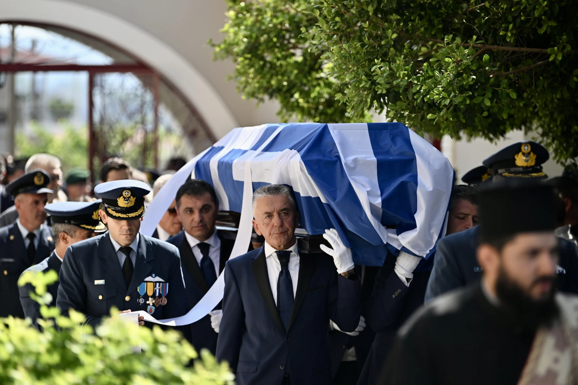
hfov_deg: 11.7
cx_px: 289
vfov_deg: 7.8
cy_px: 192
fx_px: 2810
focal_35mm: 175
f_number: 2.8
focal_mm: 175
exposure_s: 1/1600
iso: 200
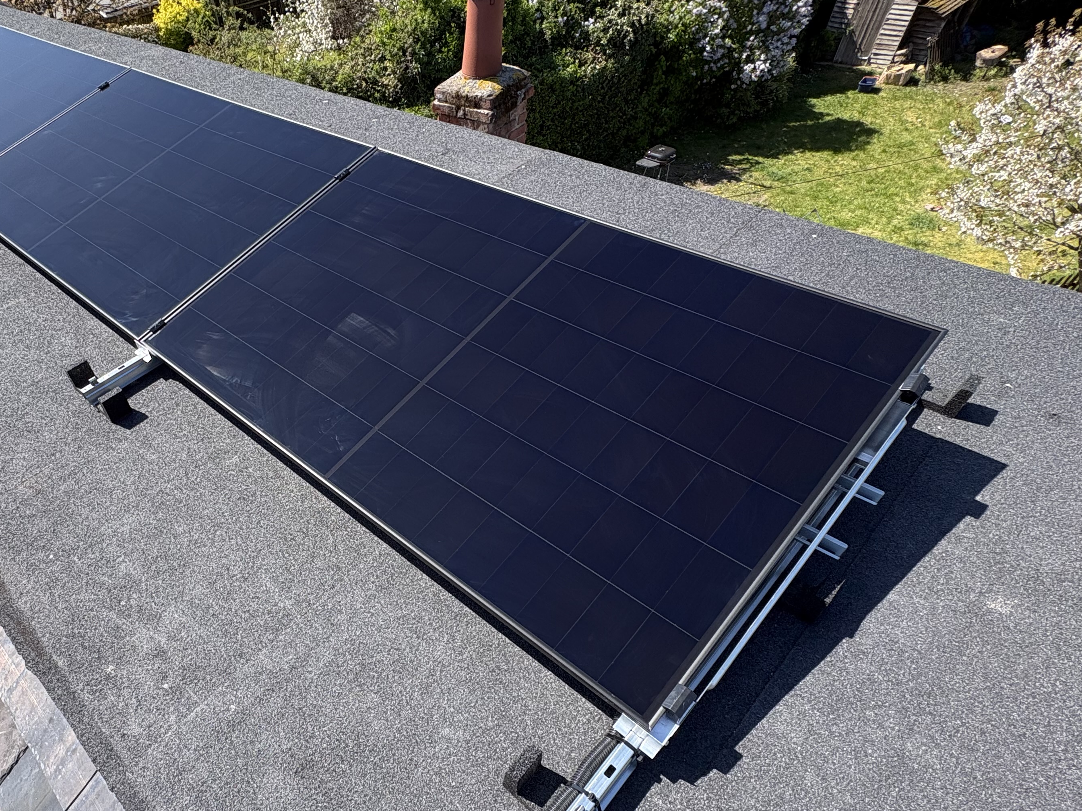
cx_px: 337
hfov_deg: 75.8
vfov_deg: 63.0
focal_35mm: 21
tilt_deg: -49.9
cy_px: 476
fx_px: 656
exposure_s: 1/596
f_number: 2.2
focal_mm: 2.22
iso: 40
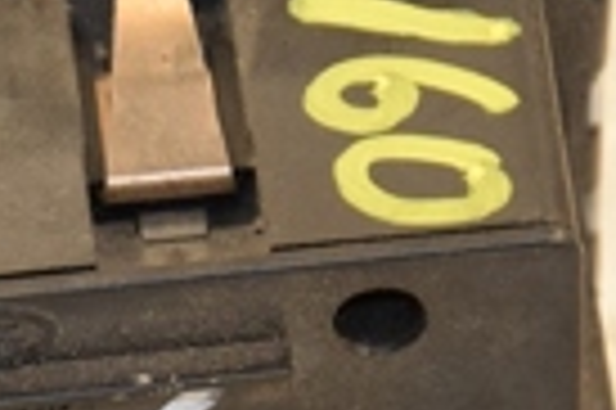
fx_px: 12619
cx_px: -135
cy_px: 396
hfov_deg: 2.8
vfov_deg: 1.9
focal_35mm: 738
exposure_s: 1/160
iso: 800
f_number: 5.6
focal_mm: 105
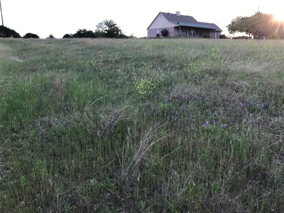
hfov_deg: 63.4
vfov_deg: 49.7
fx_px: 230
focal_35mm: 28
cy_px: 106
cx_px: 142
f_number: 1.8
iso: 20
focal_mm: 3.99
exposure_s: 1/151
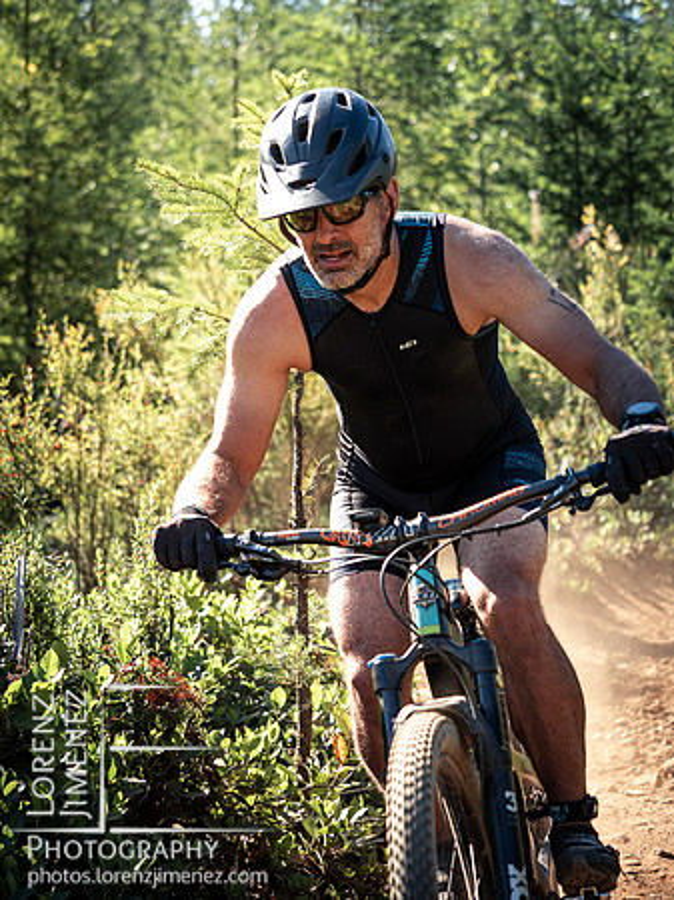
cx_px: 337
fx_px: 2703
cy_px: 450
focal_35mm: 104
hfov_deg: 14.2
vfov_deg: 18.9
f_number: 2.8
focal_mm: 52
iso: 320
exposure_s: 1/1000
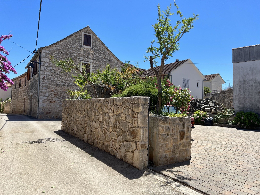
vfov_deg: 53.1
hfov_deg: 67.3
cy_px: 98
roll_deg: -1.8
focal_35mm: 26
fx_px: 195
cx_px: 130
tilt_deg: +2.9
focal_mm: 5.7
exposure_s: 1/3571
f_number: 1.5
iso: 50
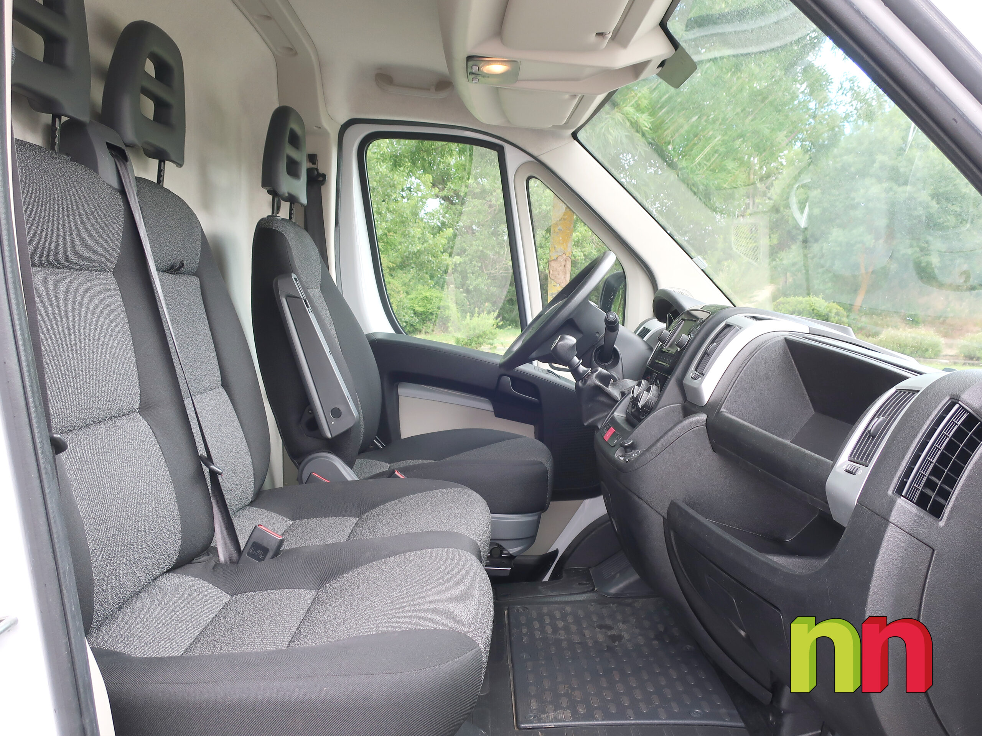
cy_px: 368
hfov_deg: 71.6
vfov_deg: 56.8
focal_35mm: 24
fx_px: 681
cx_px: 491
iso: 80
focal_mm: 6.86
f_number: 1.8
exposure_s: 1/3200
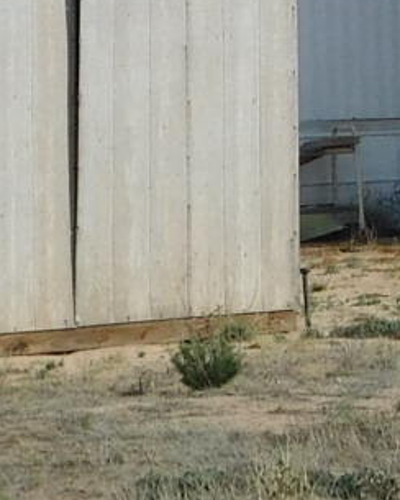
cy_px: -108
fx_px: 4839
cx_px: 444
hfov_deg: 4.7
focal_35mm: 327
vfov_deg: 5.9
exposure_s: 1/500
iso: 125
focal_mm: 8
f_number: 7.4
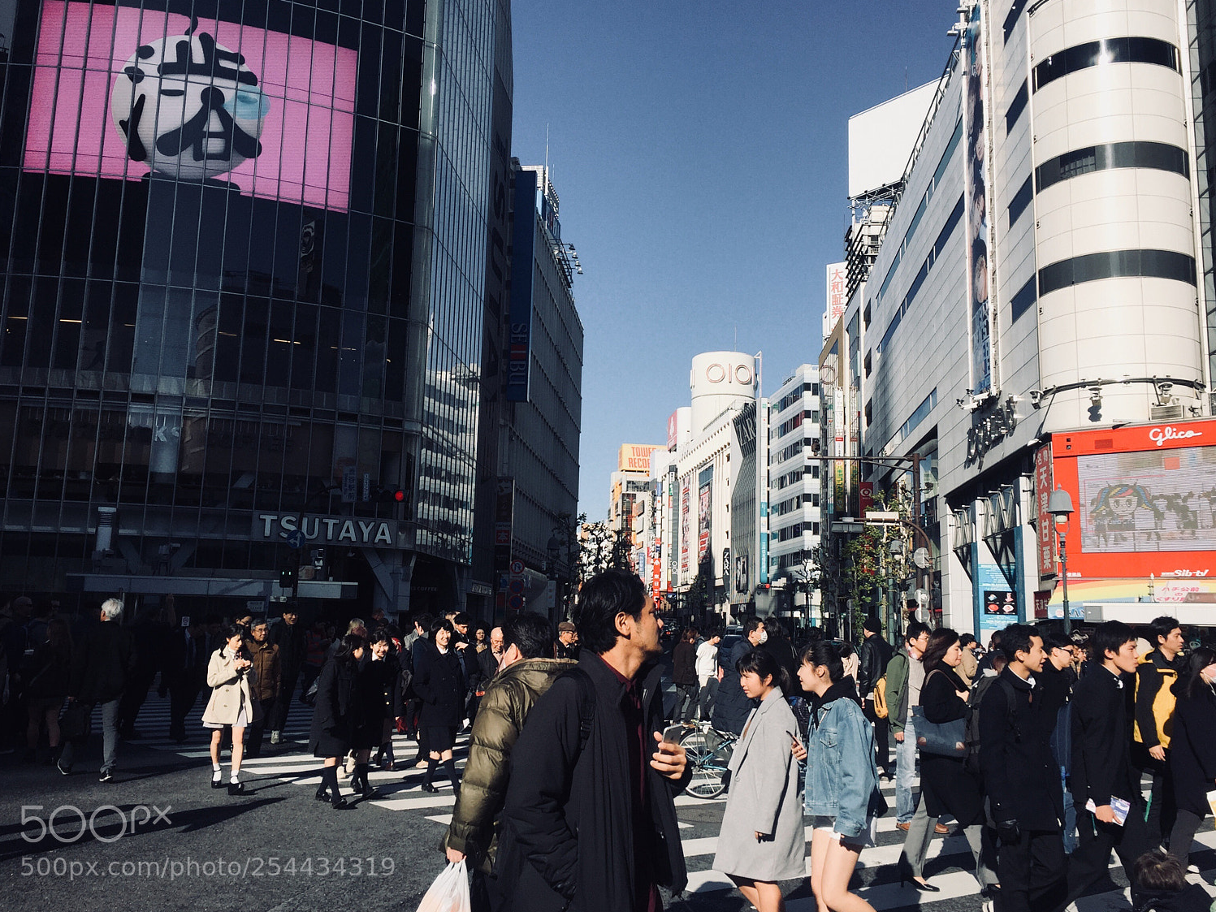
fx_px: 1089
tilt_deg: +9.0
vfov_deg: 45.4
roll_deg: -1.4
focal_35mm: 31
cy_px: 443
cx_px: 620
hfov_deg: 58.3
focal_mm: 4.15
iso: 32
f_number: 2.2
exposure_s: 1/2639
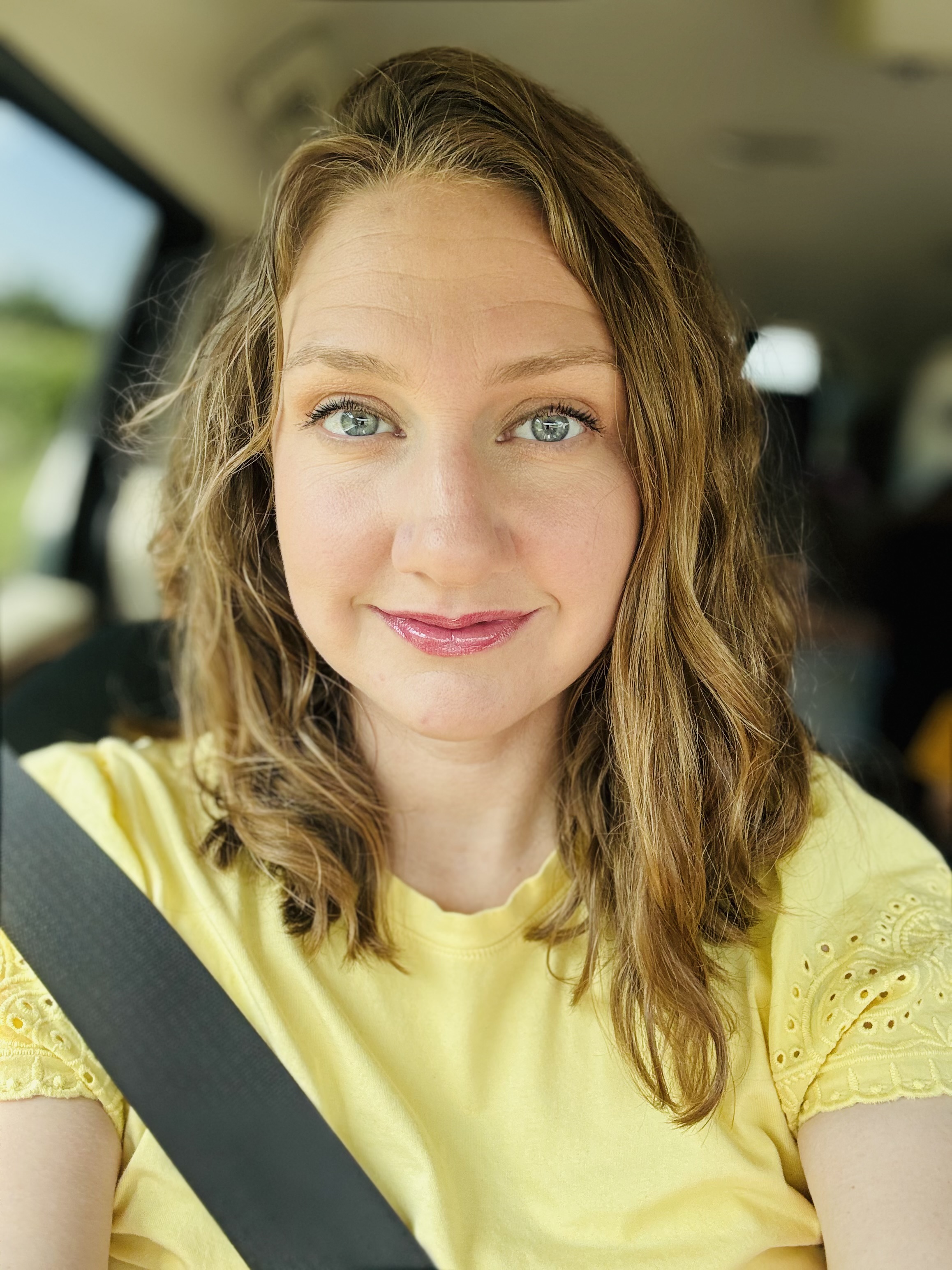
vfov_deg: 60.0
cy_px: 635
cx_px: 476
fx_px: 1100
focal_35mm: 30
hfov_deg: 46.8
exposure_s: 1/121
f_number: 1.9
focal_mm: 2.69
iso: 20
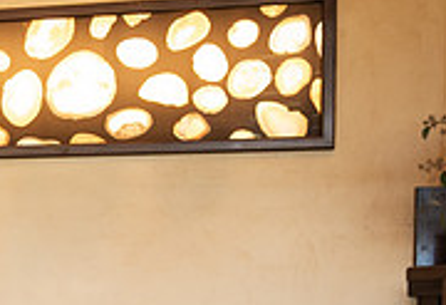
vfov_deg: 13.8
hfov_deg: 19.1
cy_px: 350
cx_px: -134
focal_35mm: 98
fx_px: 1223
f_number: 4
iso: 1250
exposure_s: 1/60
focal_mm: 24
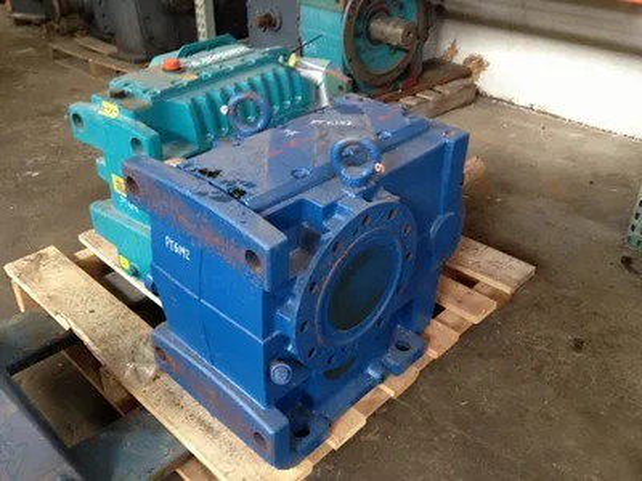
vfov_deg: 40.7
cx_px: 321
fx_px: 649
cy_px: 240
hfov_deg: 52.6
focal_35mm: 35
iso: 200
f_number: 2.4
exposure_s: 1/20
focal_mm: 4.28
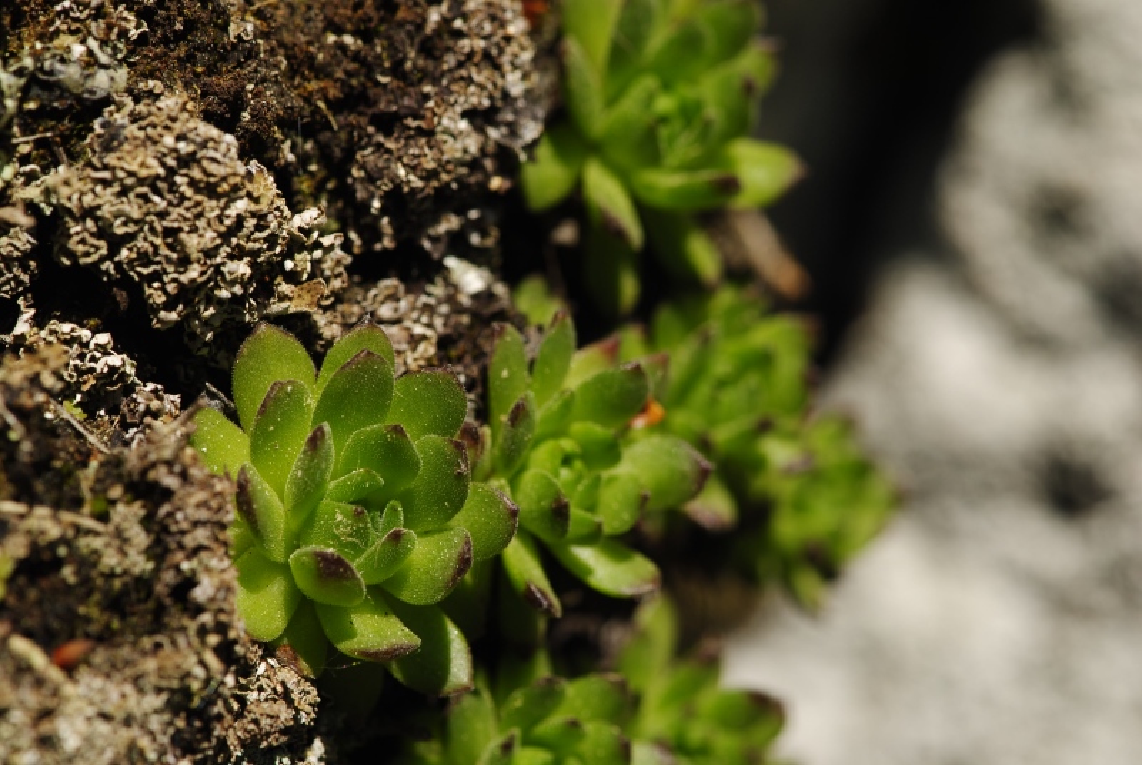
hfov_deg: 16.0
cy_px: 382
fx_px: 4050
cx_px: 571
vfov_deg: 10.8
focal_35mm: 128
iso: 100
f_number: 9
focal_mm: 85
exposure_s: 1/250
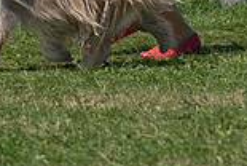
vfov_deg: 2.7
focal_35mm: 508
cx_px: -8
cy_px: -140
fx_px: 3492
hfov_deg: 4.0
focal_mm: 136
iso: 100
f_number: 5
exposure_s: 1/800
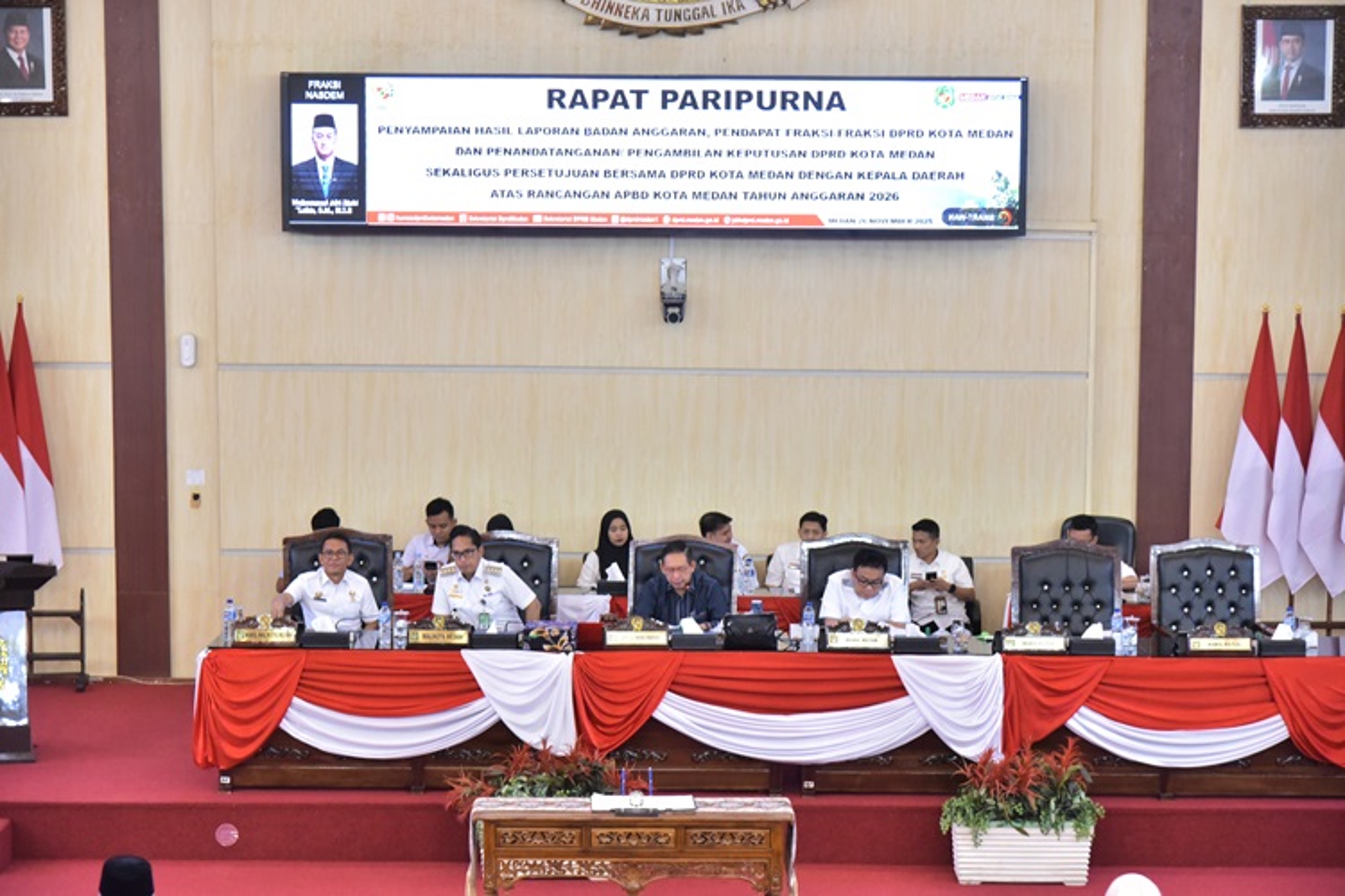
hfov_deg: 26.0
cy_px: 448
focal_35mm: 78
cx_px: 672
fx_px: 2914
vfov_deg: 17.5
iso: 6400
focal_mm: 78
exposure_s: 1/100
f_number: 4.5
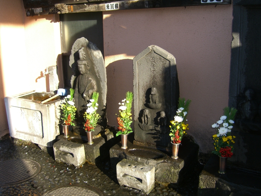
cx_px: 130
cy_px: 98
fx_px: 287
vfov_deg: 37.7
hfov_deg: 49.0
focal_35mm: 38
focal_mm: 7.9
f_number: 2.8
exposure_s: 1/200
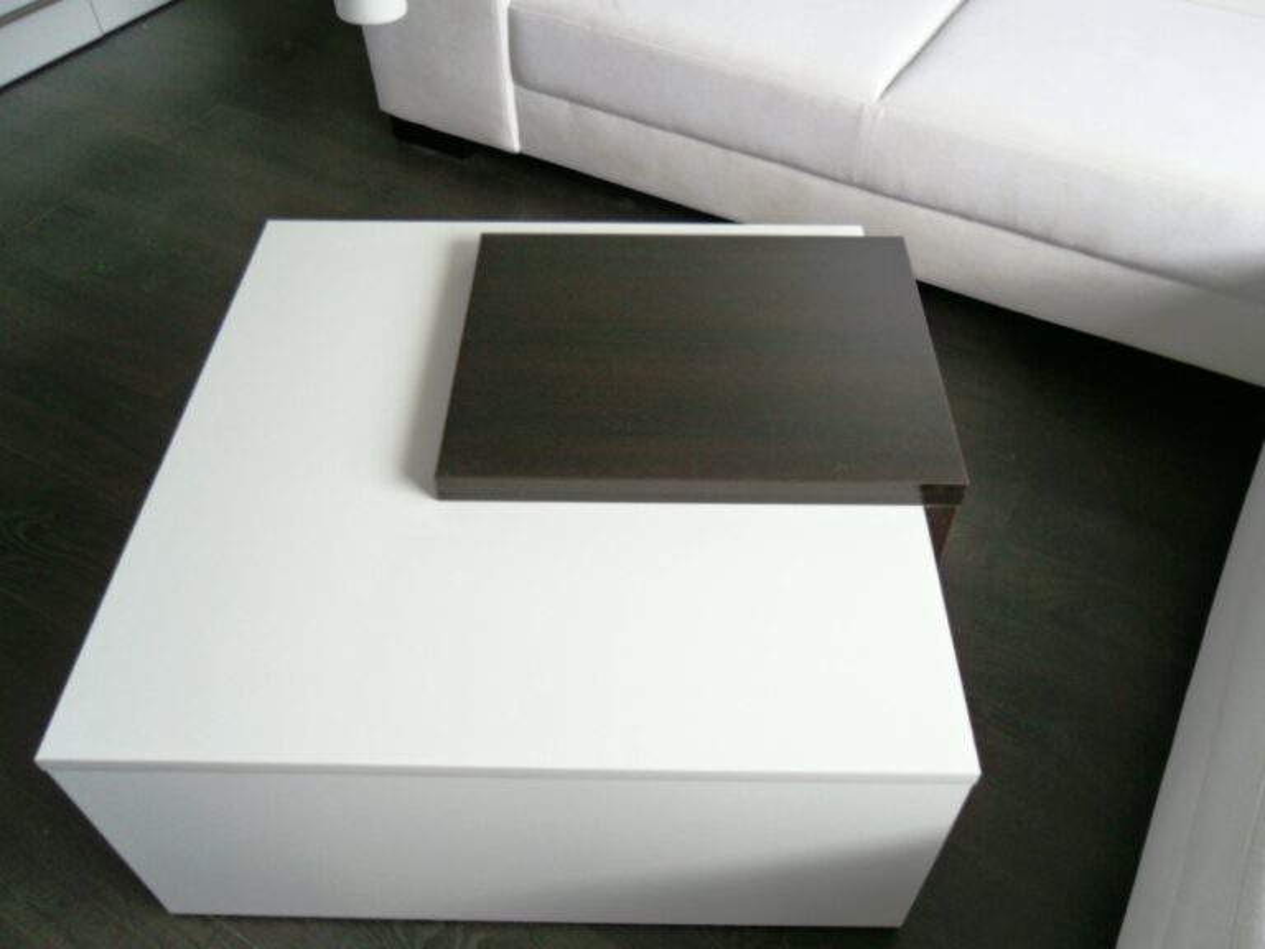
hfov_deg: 63.4
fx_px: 1023
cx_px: 632
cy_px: 474
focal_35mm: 28
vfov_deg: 49.7
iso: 80
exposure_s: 1/45
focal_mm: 5
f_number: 3.4
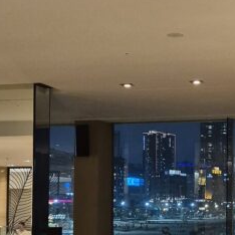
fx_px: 684
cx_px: 214
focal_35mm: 89
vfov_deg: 19.3
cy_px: 187
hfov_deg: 19.1
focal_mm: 5.4
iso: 500
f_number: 1.8
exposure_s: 1/120
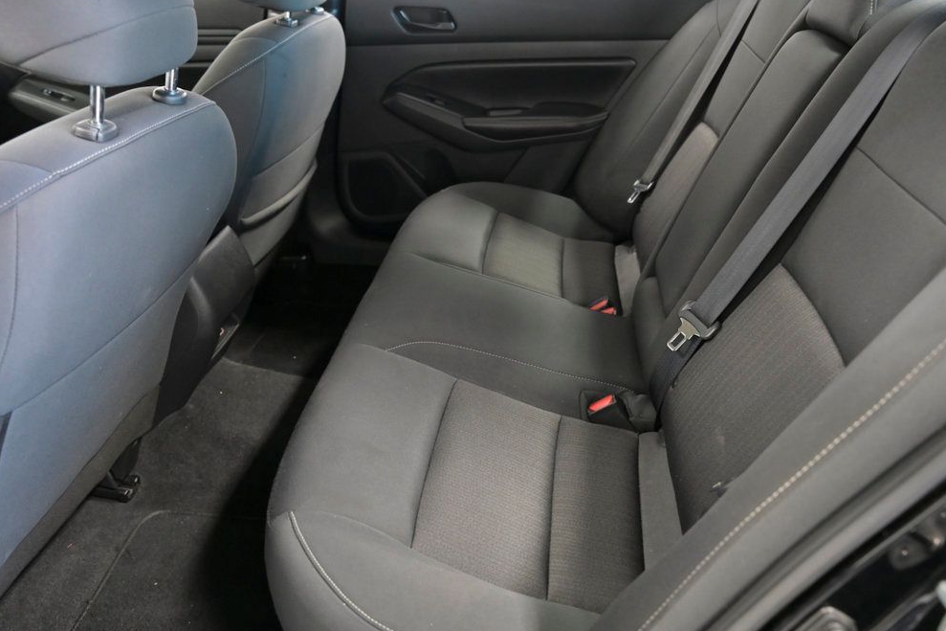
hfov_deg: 63.7
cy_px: 318
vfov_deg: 44.9
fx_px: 762
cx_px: 466
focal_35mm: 29
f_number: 4.5
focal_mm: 28
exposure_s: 1/100
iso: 2500
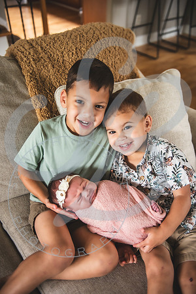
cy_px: 147
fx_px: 261
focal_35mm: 32
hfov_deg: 41.1
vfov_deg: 58.7
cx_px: 98
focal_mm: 32
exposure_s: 1/200
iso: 1600
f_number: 2.8
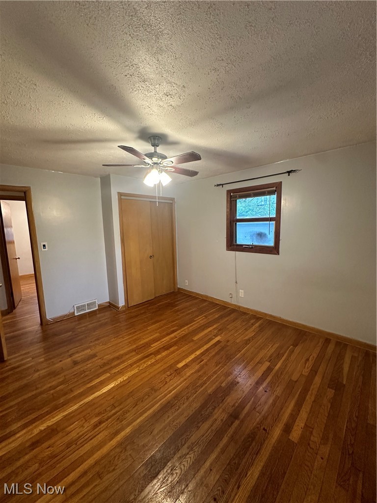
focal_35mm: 14
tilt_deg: -7.5
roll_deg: +1.6
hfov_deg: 85.7
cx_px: 188
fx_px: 203
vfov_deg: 102.1
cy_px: 252
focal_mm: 2.22
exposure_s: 1/60
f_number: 2.2
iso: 320
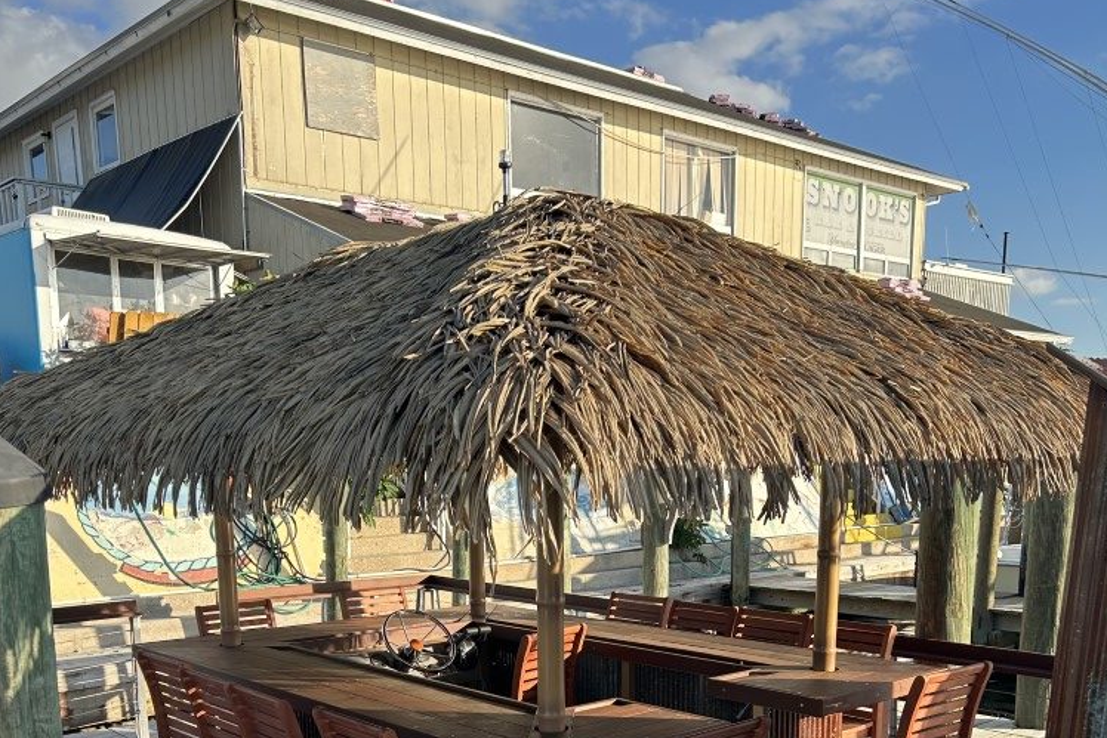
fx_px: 1138
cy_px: 667
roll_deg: +1.6
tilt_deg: -11.9
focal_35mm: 37
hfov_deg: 51.9
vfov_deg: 34.0
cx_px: 542
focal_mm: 5.7
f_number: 1.5
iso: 50
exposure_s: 1/1838
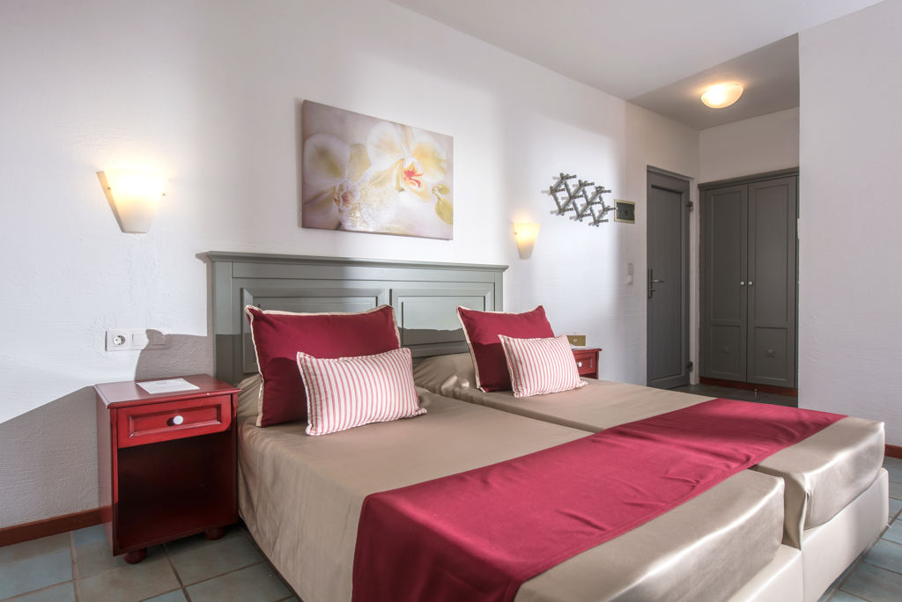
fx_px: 501
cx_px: 451
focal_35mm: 20
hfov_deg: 83.9
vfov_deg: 62.0
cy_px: 301
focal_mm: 20
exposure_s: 1/80
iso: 200
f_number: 7.1
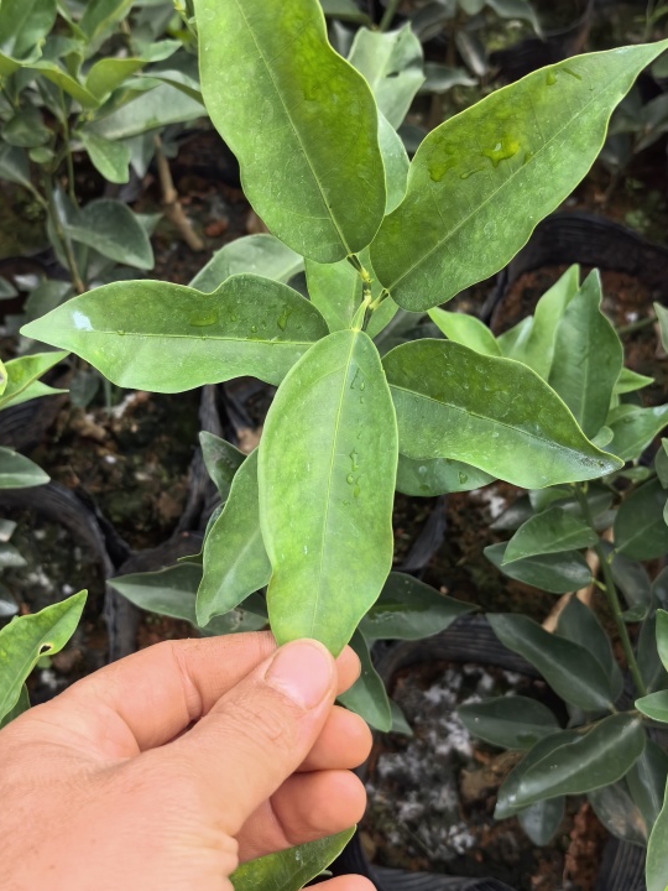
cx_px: 320
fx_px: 1029
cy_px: 418
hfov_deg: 36.0
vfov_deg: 46.8
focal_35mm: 40
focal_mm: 5.72
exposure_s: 1/407
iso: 50
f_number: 2
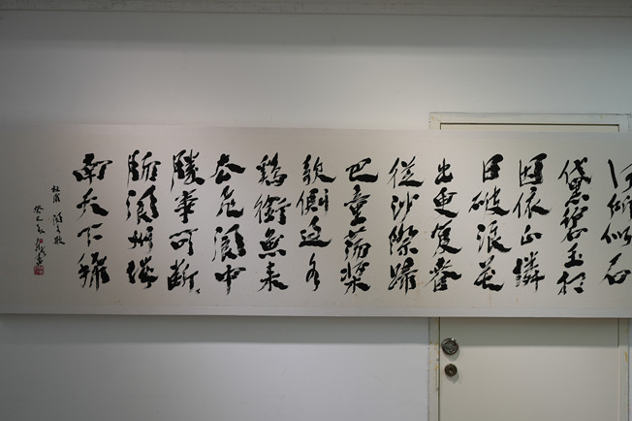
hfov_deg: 67.4
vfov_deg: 47.9
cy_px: 220
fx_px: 474
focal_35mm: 27
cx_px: 334
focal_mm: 22
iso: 200
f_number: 2.8
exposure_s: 1/160
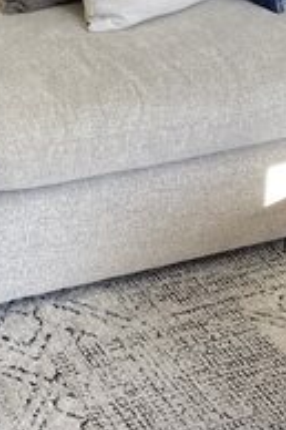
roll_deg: -0.7
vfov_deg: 19.5
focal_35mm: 93
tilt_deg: -11.3
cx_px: -44
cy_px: -185
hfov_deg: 14.3
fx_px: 1110
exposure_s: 1/121
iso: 40
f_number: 1.8
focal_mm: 4.25
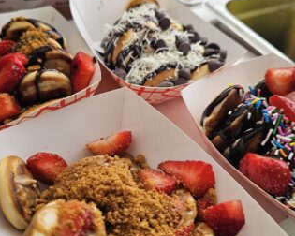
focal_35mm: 38
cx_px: 138
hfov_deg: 47.9
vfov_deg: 39.1
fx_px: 332
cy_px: 108
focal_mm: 6.3
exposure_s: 1/120
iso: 25
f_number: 1.7
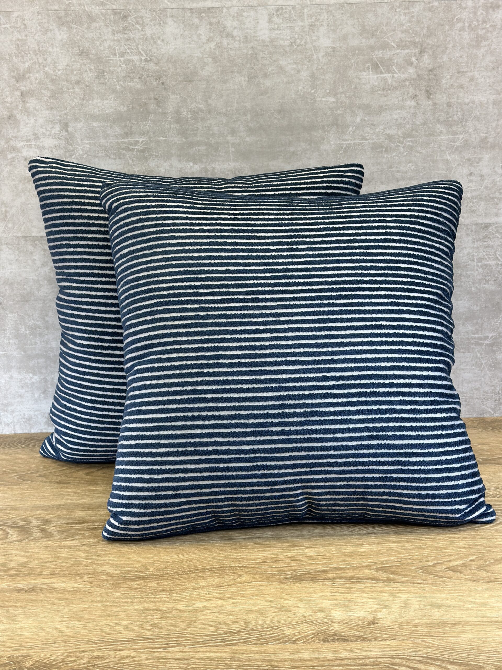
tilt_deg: -13.3
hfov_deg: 30.3
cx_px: 251
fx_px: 928
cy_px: 335
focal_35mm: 48
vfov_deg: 39.7
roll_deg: +1.7
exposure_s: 1/120
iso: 125
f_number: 1.78
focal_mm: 6.86
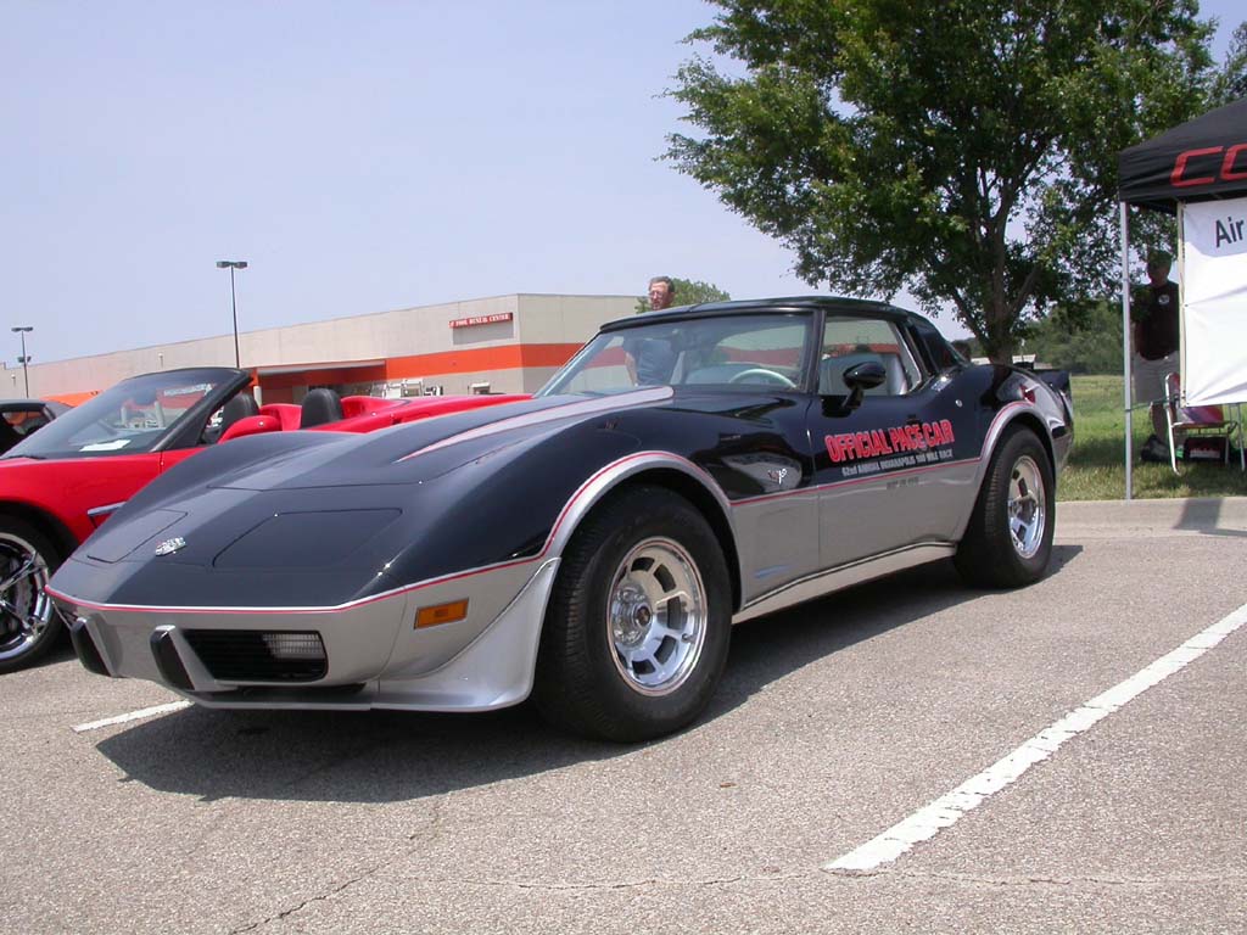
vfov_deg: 37.7
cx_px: 624
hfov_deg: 49.0
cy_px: 468
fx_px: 1369
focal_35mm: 38
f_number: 7.5
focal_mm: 7.85
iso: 100
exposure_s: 1/316
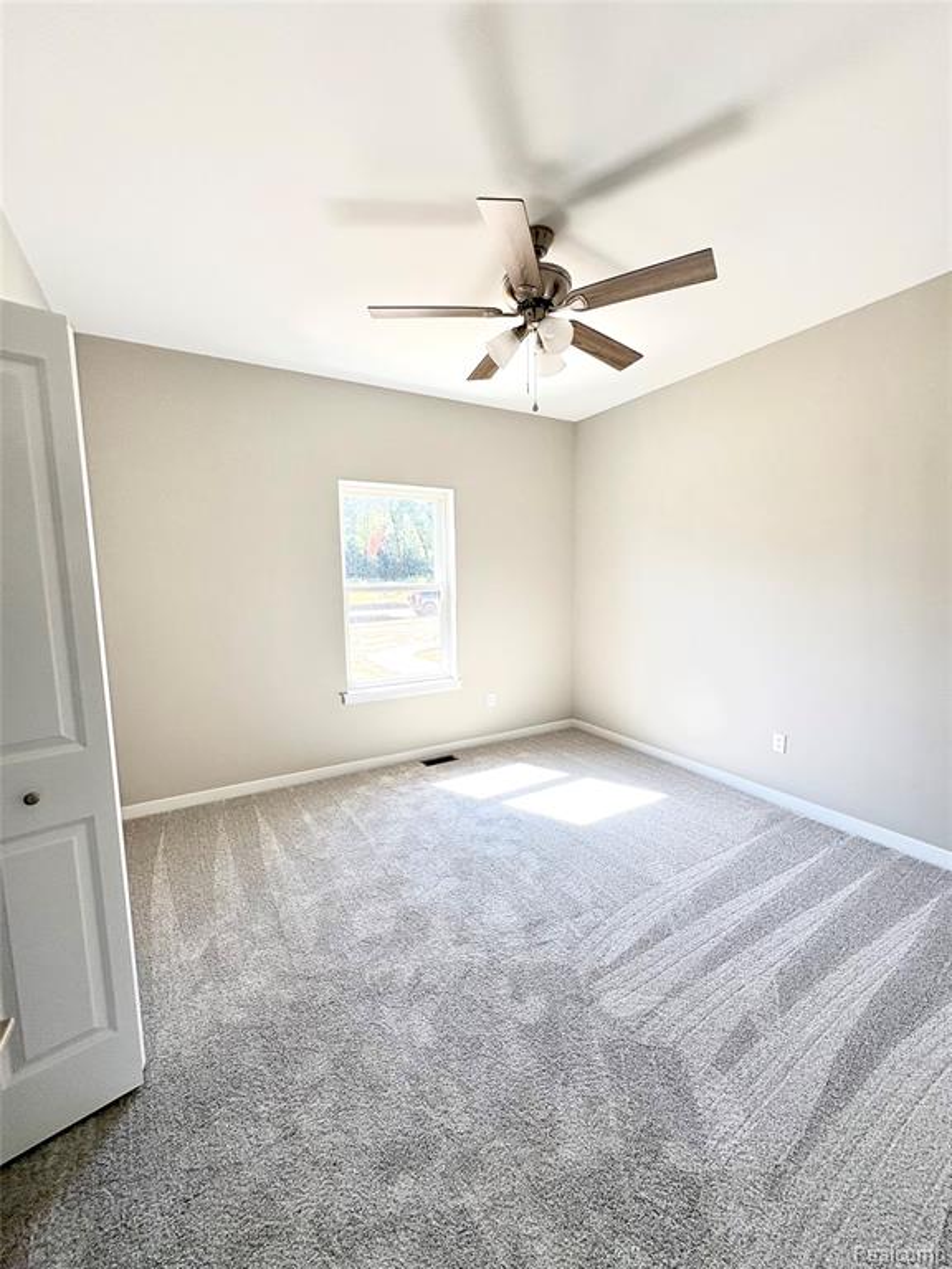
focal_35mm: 14
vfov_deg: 102.1
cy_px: 634
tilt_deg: -7.7
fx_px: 513
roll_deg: -1.4
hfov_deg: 85.7
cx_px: 476
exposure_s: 1/201
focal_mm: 2.22
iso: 40
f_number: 2.2
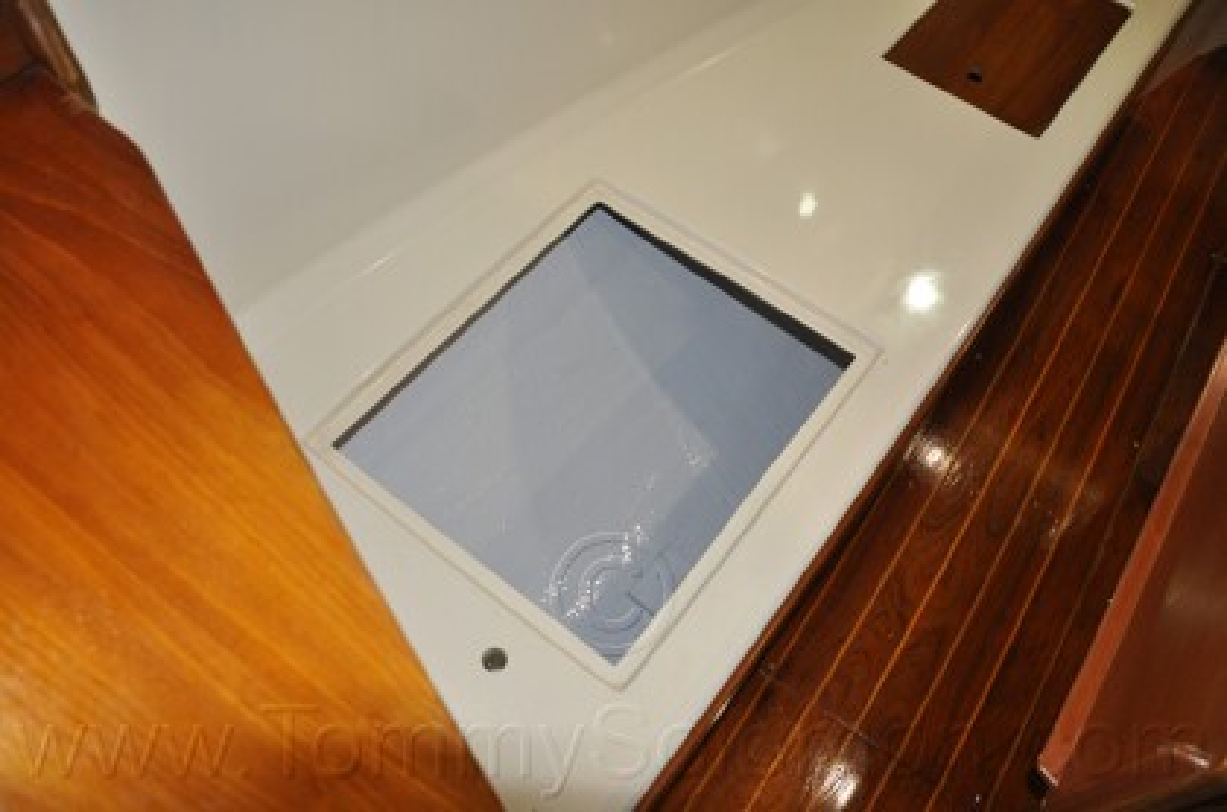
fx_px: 918
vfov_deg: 47.7
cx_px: 614
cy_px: 406
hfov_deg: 67.5
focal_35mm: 27
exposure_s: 1/60
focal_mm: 18
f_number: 3.5
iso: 800
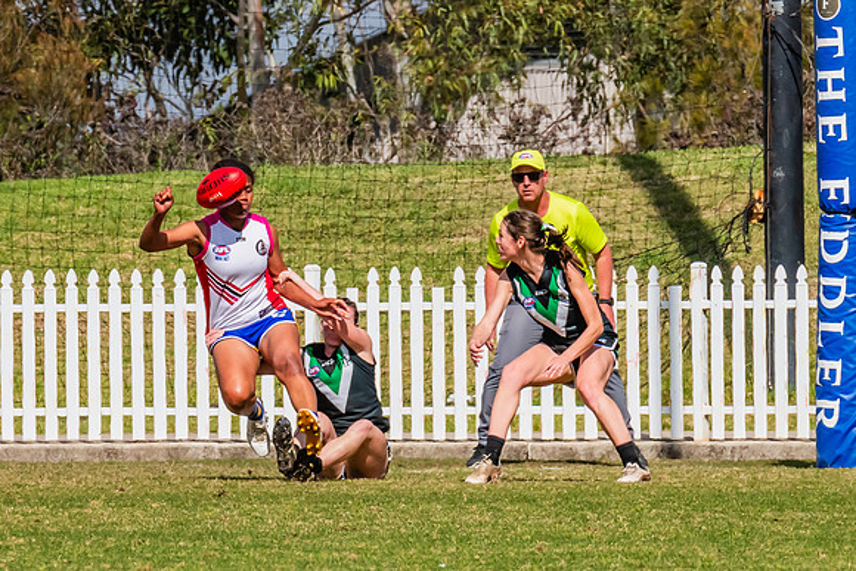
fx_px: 23548
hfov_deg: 2.1
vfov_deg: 1.4
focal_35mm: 990
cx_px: 279
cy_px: 349
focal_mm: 420
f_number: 16
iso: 800
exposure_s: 1/1250
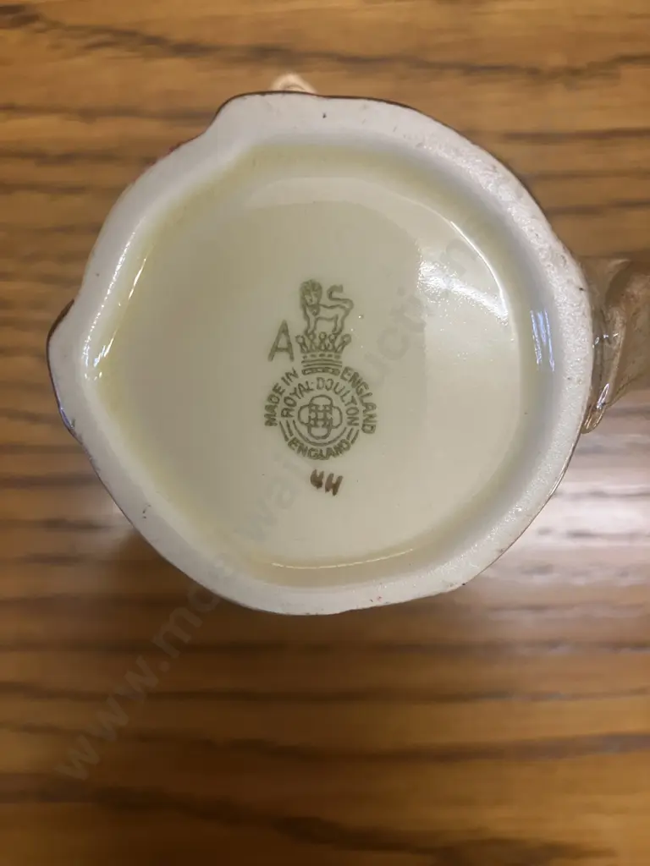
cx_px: 325
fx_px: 701
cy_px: 433
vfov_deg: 63.4
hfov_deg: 49.7
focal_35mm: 28
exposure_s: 1/50
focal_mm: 3.99
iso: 160
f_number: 1.8
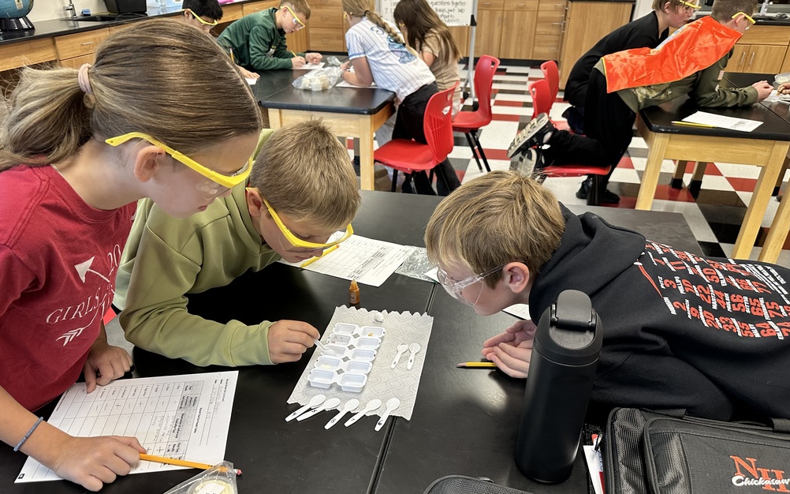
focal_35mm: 26
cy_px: 296
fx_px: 560
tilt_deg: -31.2
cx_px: 389
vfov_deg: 47.3
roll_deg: +0.1
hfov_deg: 70.4
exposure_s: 1/121
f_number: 1.78
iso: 200
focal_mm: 6.86
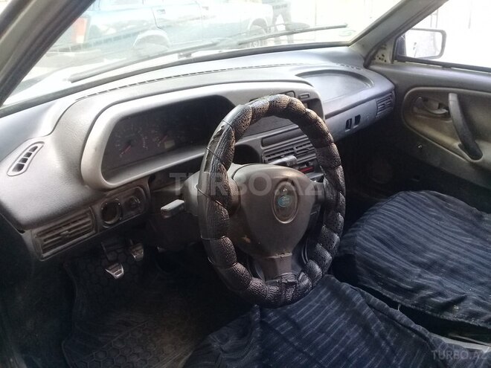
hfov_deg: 58.4
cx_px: 246
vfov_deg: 45.4
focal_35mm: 31
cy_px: 184
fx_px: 440
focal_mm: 3.3
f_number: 2.2
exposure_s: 1/33
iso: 125
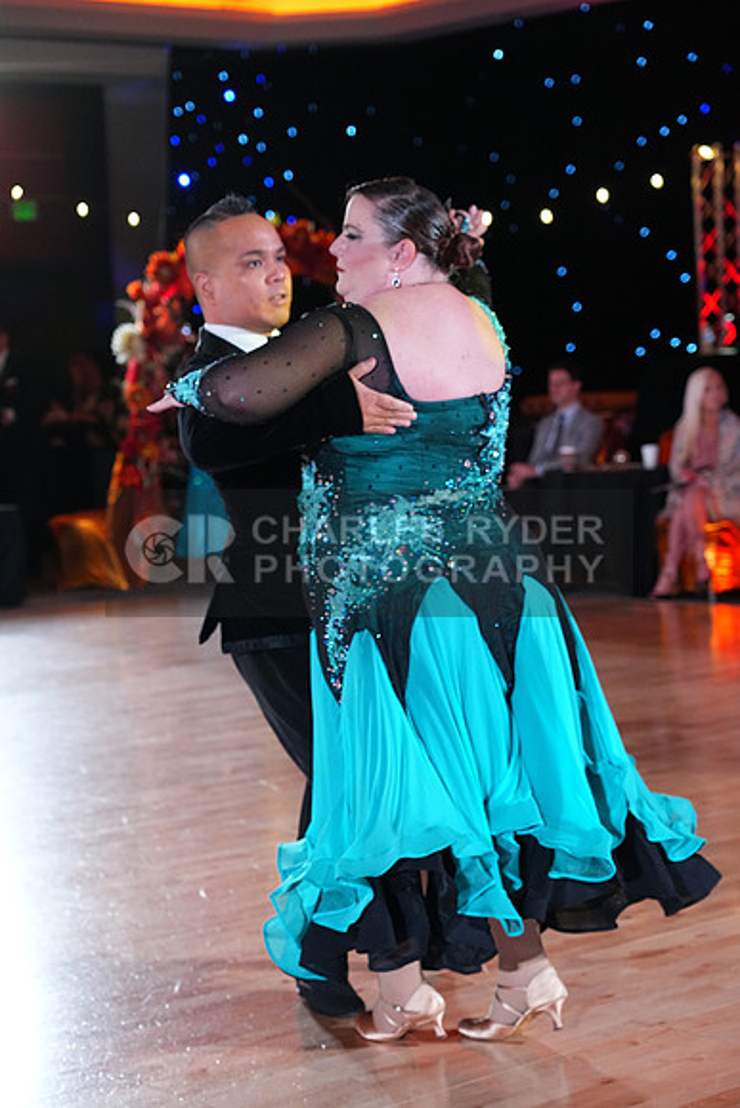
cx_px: 370
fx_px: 2280
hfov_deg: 18.4
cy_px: 554
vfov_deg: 27.3
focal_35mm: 74
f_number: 5
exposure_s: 1/400
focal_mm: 74
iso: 5000
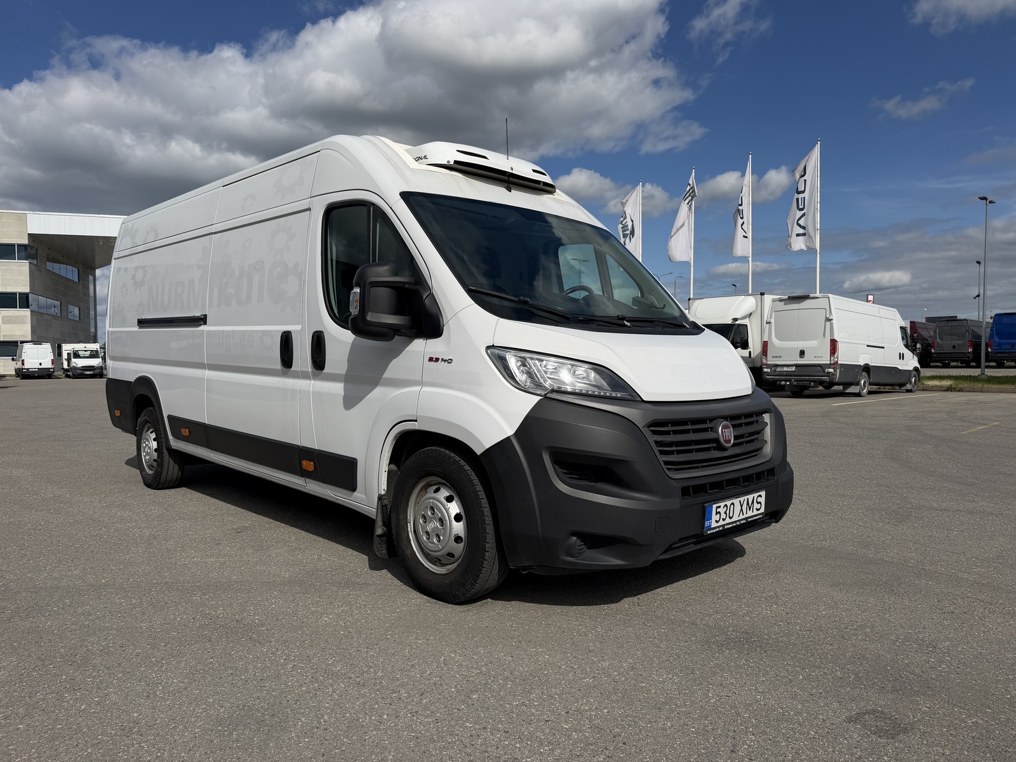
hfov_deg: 71.6
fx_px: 704
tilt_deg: -2.1
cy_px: 381
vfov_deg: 56.8
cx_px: 508
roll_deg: +0.5
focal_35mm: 24
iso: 80
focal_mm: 6.76
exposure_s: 1/9091
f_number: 1.78
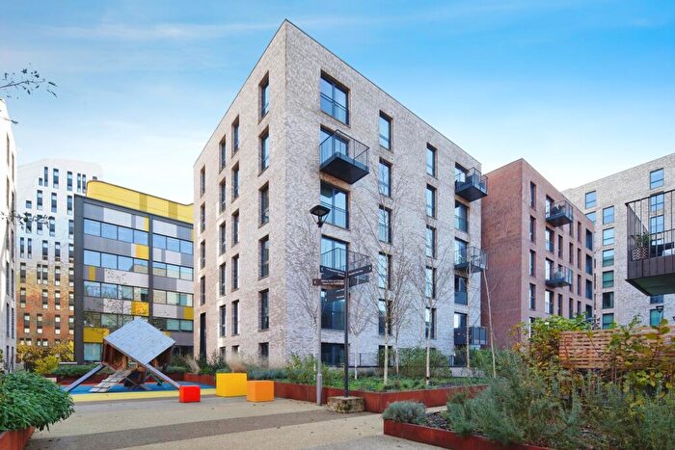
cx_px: 338
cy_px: 225
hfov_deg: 93.3
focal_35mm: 17
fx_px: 319
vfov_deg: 70.5
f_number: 7.1
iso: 640
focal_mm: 17
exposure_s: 1/200
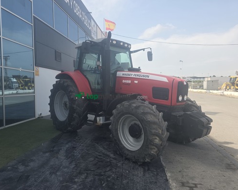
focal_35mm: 25
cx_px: 111
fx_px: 176
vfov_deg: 56.8
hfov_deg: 68.0
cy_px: 96
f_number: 1.7
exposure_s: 1/2752
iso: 80
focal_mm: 6.3
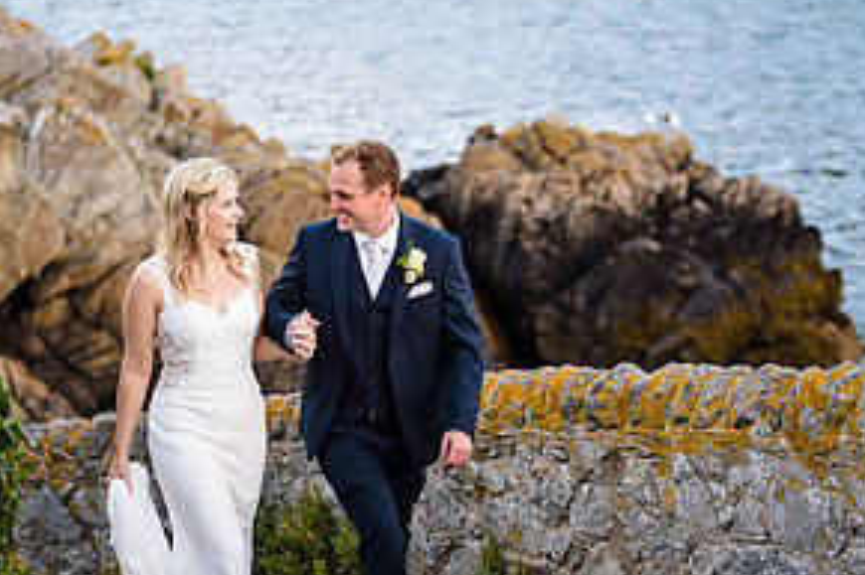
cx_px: 528
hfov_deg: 14.7
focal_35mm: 140
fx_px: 3362
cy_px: 341
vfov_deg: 9.8
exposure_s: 1/640
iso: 200
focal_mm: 70
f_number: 2.8
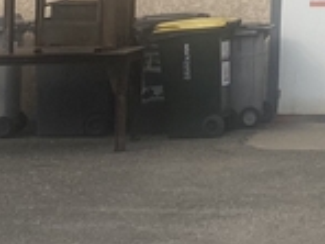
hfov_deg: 10.6
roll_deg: -1.1
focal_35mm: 177
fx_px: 1662
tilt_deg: +9.3
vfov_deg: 7.9
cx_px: 556
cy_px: -277
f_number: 1.8
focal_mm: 4.25
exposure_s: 1/3300
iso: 32
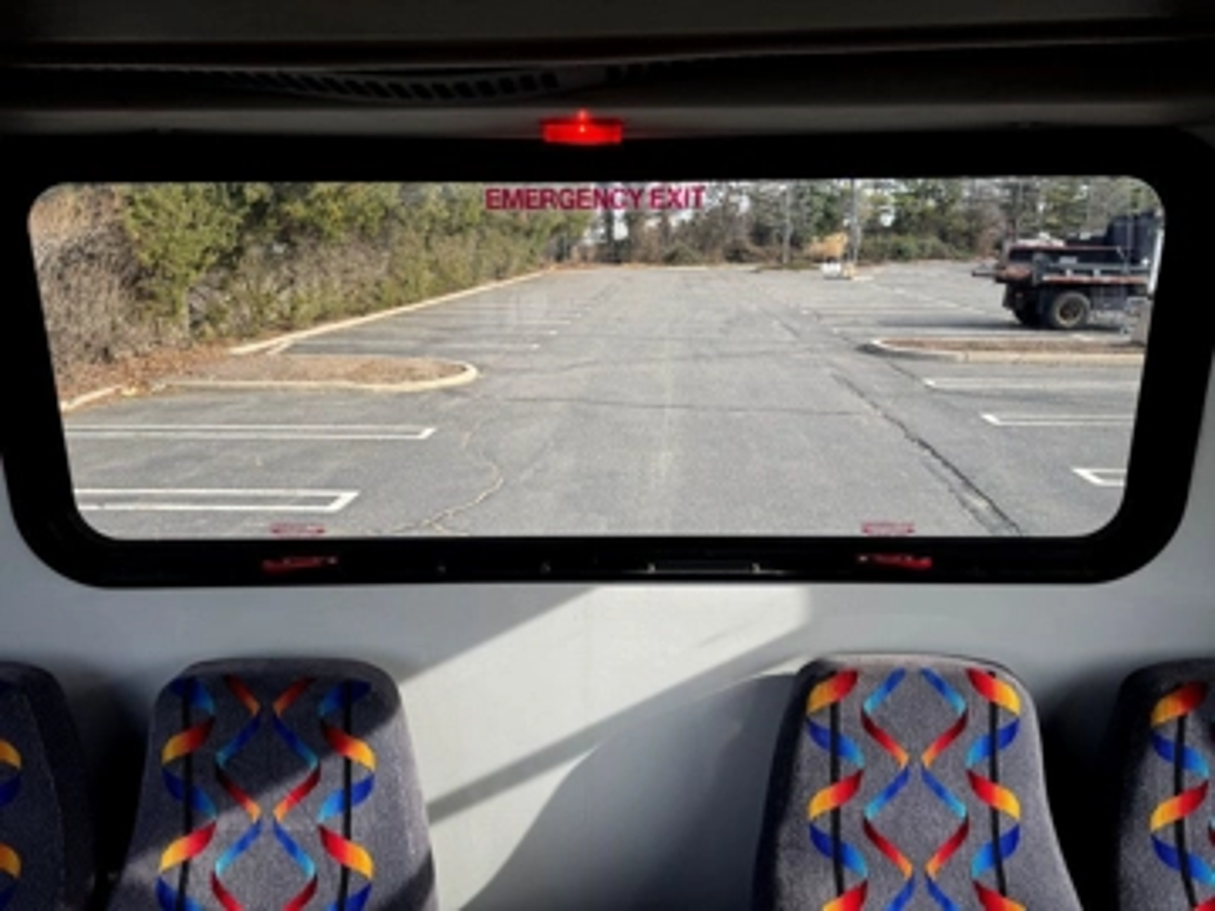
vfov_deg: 56.8
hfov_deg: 71.6
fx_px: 842
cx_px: 608
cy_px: 456
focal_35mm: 24
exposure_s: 1/210
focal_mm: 6.76
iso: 64
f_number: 1.78
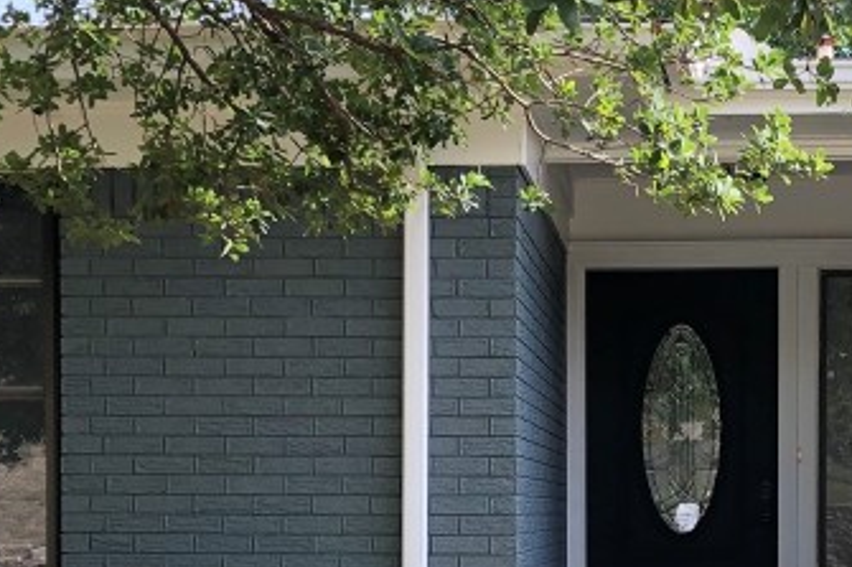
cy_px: 564
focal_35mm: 89
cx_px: 613
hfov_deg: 22.7
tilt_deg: -2.7
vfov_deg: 15.1
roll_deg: +0.5
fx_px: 2105
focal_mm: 3.99
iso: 20
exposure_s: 1/271
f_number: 1.8
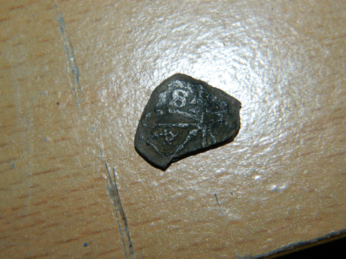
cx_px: 173
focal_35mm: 103
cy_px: 130
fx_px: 1029
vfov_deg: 14.4
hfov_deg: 19.1
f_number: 12.6
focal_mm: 18.6
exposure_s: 1/60
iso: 200
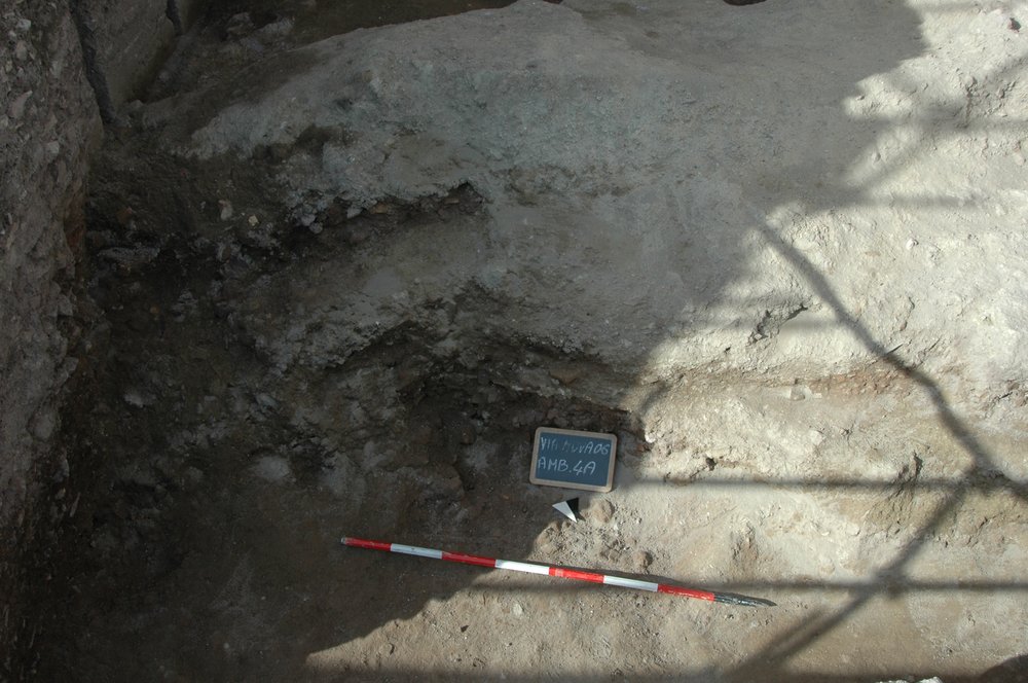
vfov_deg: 36.8
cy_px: 342
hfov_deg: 53.2
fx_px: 1027
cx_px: 514
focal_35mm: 36
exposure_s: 1/250
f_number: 8
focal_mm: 24
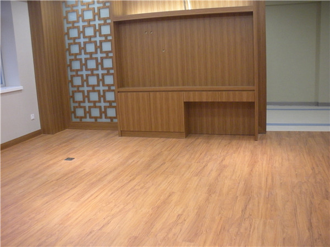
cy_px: 124
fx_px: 343
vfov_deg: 39.7
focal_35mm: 36
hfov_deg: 51.4
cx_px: 165
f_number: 3.5
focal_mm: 6.3
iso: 400
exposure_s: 1/20.4
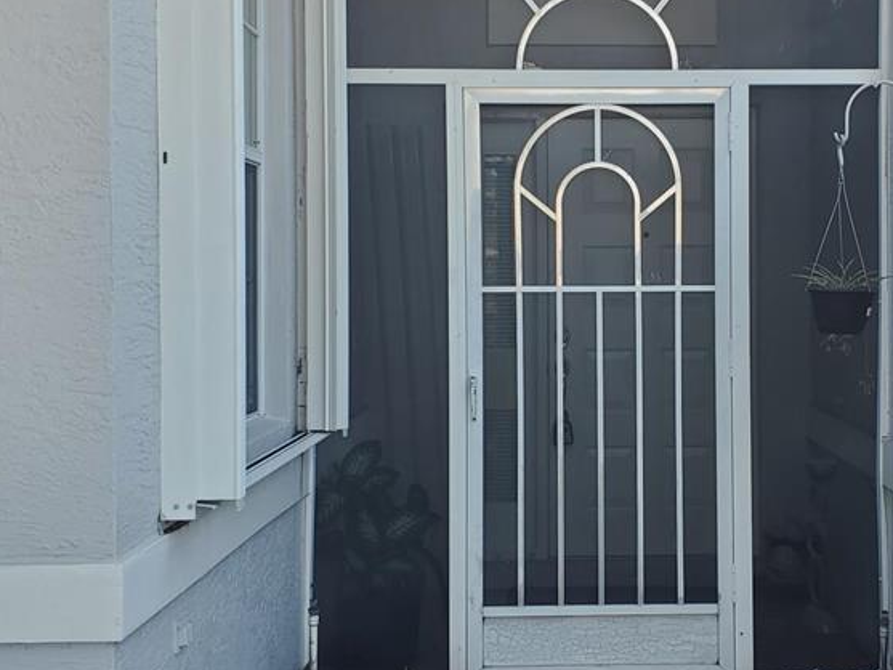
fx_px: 1445
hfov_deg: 33.9
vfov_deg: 26.1
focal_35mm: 56
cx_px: 628
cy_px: 305
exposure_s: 1/112
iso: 50
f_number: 2.4
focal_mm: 4.3
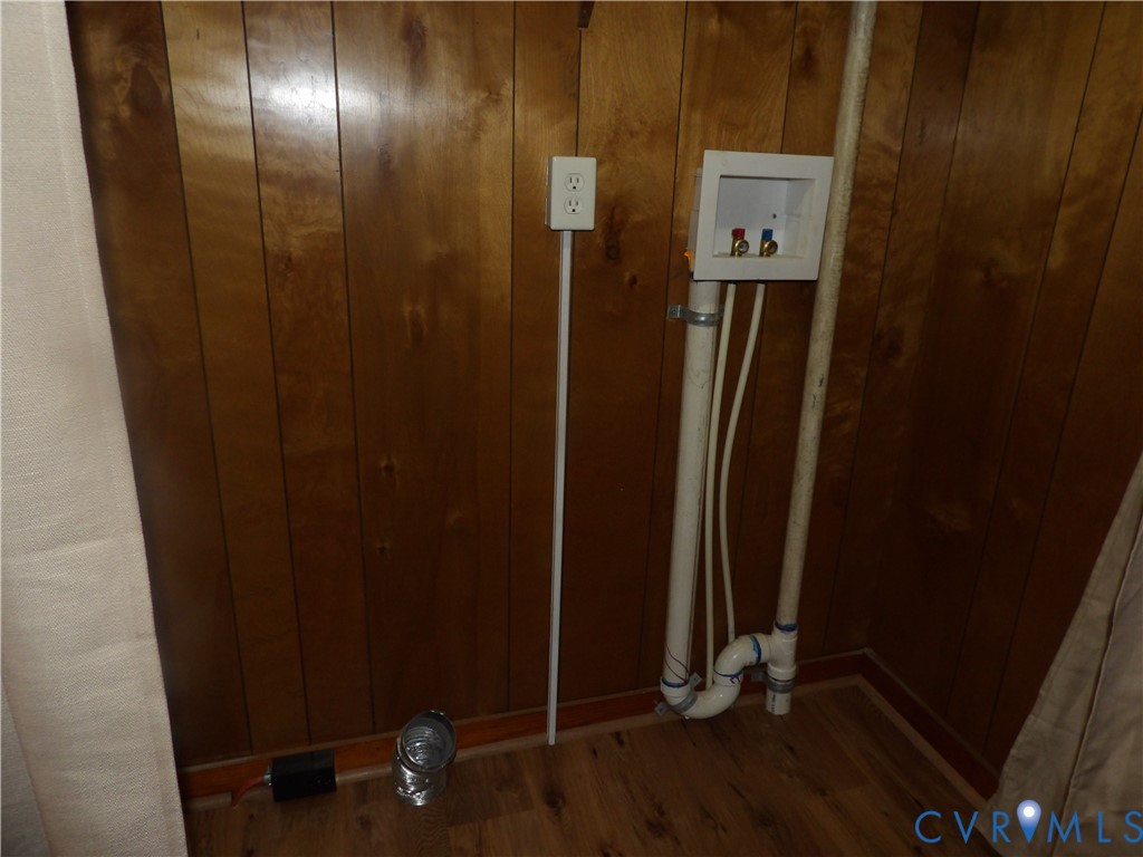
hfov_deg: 71.6
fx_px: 792
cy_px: 428
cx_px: 572
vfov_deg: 56.8
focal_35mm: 24
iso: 200
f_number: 3.2
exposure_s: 1/33
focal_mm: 4.3
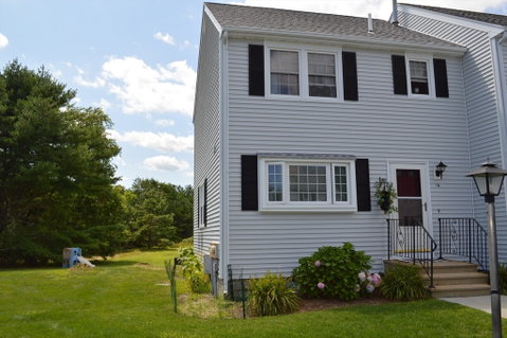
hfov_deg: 61.9
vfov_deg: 43.6
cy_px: 169
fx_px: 422
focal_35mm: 30
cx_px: 254
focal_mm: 20
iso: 100
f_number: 8
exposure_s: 1/200
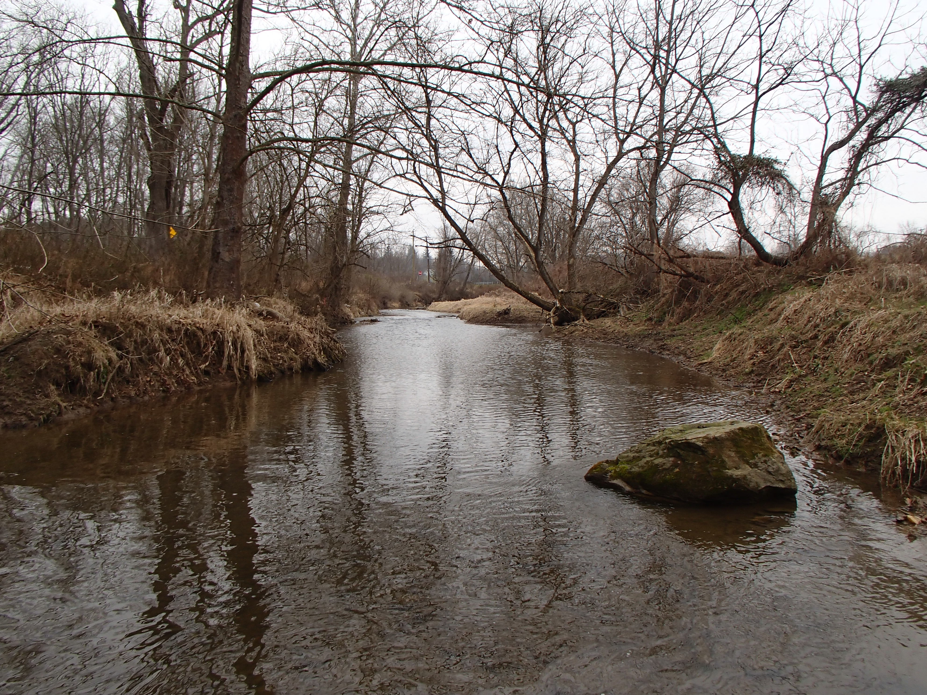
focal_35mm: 28
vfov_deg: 49.7
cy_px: 348
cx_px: 464
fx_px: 750
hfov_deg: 63.4
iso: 100
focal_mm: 5
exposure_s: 1/160
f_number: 3.9
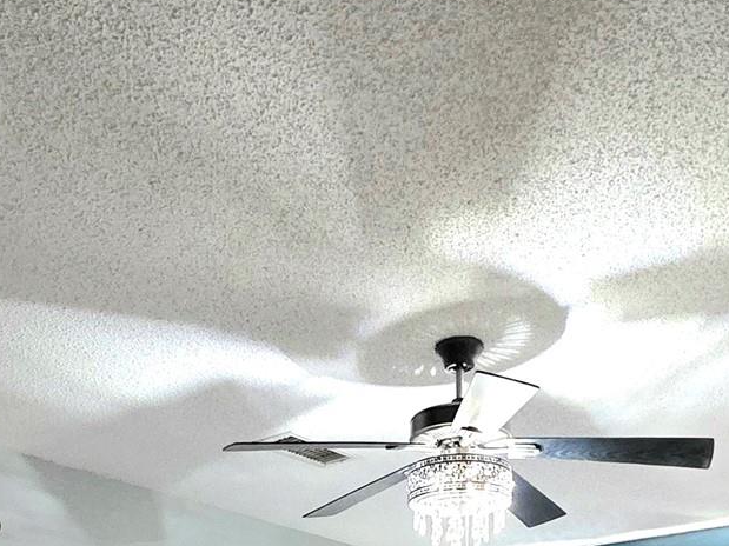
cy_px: 754
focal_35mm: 43
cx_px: 346
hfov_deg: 43.8
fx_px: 905
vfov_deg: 26.9
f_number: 1.9
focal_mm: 2.2
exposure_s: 1/60.2
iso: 1250
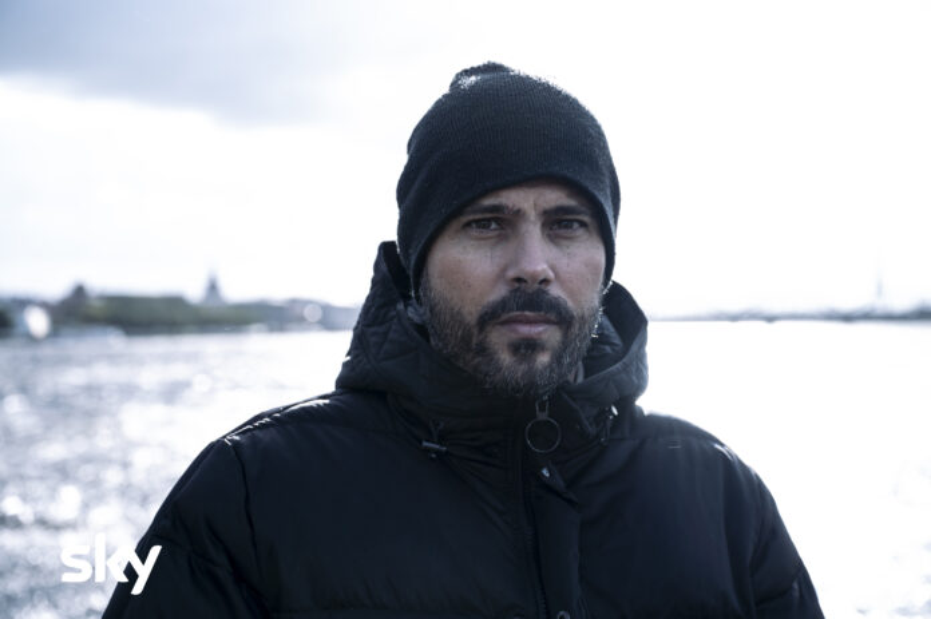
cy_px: 310
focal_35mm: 56
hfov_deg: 35.7
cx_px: 466
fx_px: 1447
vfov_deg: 24.2
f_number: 4
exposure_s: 1/320
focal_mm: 56
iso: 125
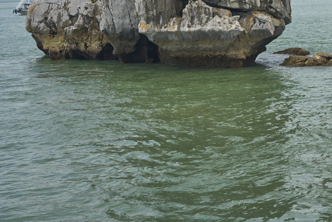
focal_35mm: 126
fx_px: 1162
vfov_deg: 10.8
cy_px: 18
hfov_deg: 16.2
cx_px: 246
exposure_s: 1/200
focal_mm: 55
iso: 320
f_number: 8
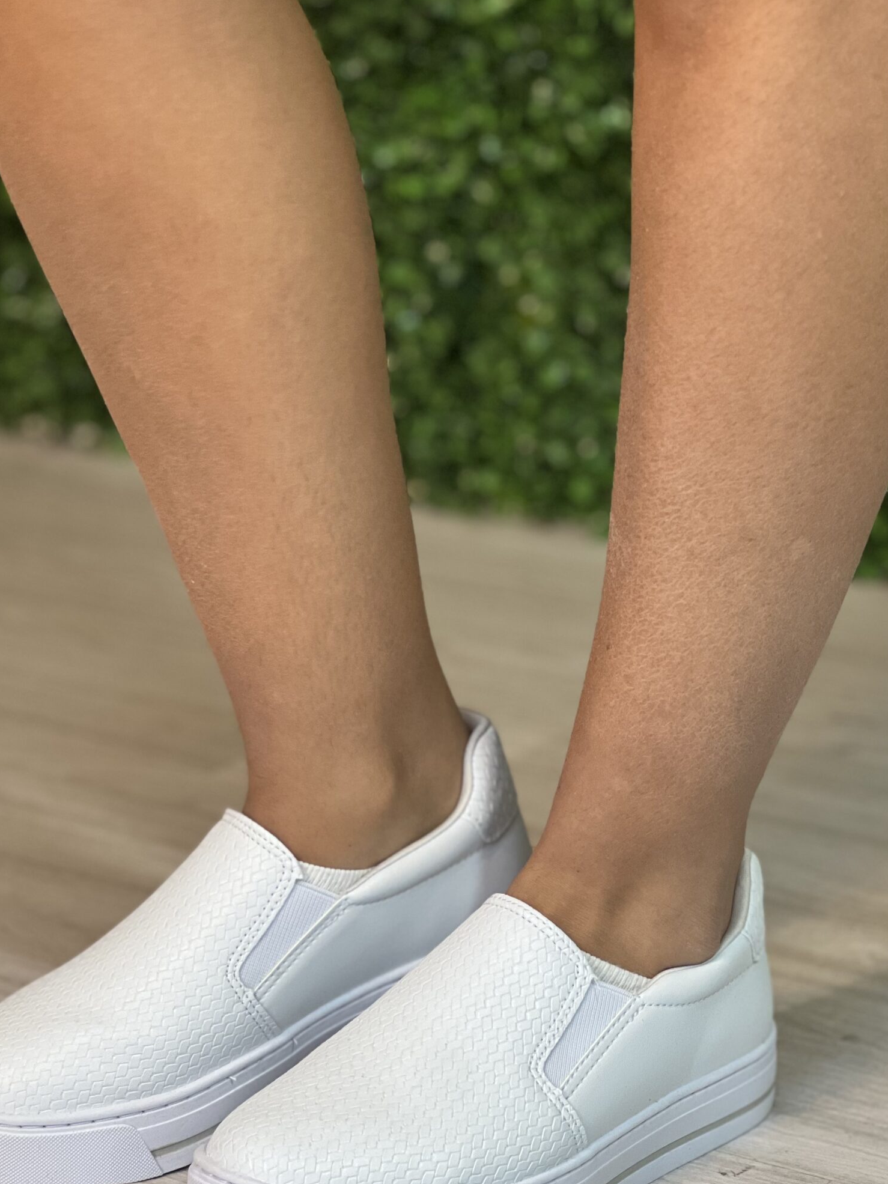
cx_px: 392
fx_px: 3421
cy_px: 764
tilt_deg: -19.7
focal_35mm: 100
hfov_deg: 14.8
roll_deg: +0.0
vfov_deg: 19.6
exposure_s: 1/120
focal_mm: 9
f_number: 2.8
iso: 160
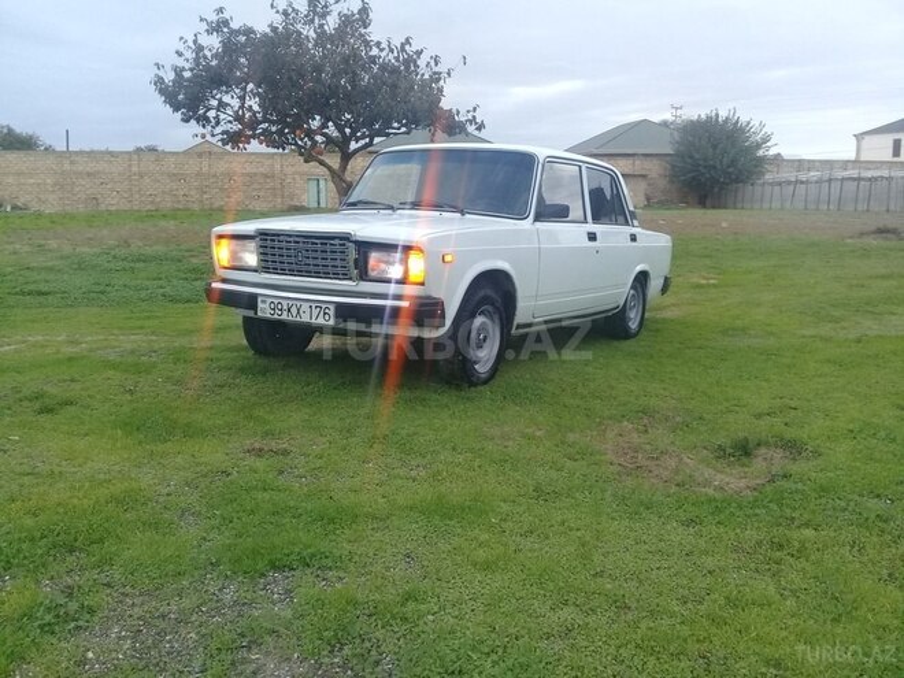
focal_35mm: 31
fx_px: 810
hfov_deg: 58.4
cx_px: 452
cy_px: 339
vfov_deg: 45.4
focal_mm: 3.3
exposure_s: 1/33
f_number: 2.2
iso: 80
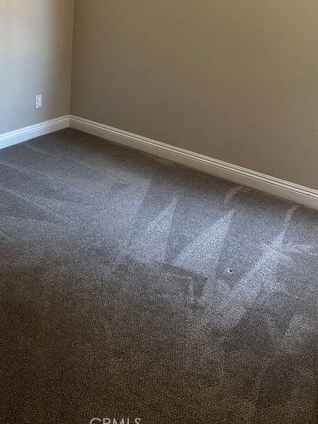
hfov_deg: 38.2
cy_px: 106
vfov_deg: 48.2
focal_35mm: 37
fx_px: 453
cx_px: 105
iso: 320
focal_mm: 6.86
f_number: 1.78
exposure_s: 1/60
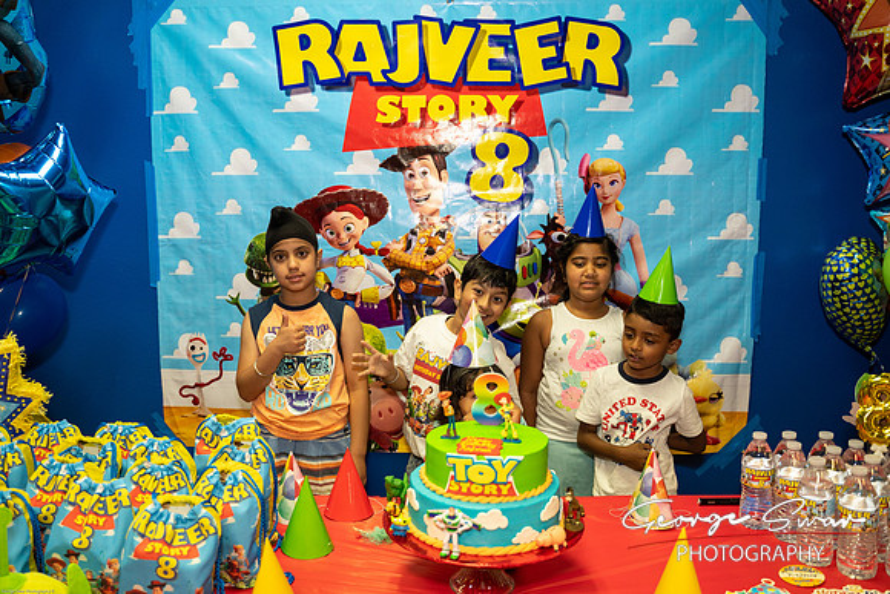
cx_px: 445
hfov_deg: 65.5
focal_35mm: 28
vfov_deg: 46.4
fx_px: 692
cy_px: 297
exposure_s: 1/200
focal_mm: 28
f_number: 2.8
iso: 2000
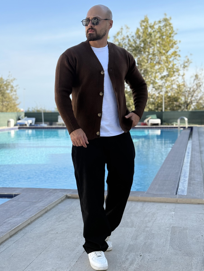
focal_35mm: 50
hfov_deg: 29.1
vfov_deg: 38.2
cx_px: 106
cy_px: 139
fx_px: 393
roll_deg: +0.2
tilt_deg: -4.2
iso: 64
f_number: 1.78
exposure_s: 1/1883
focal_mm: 6.76
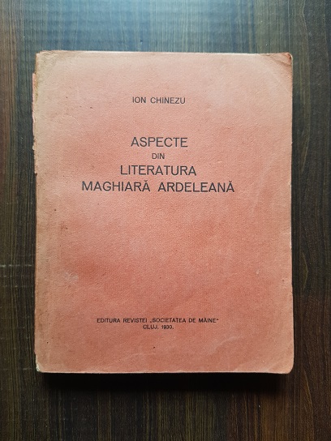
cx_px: 166
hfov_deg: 53.1
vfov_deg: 67.3
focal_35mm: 26
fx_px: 331
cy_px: 220
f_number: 1.7
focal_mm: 4.3
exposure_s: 1/28
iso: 200
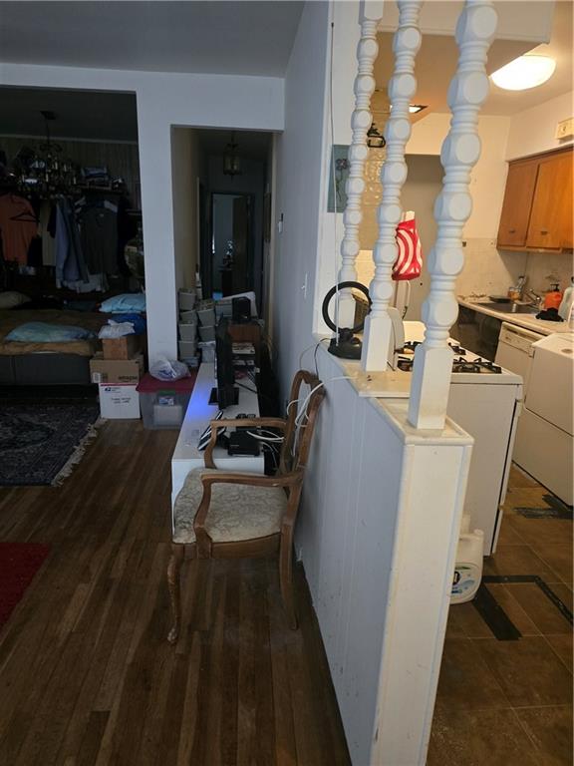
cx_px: 287
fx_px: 509
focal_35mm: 23
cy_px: 383
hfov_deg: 58.9
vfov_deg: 73.9
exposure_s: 1/60
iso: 1000
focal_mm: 6.3
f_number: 1.7
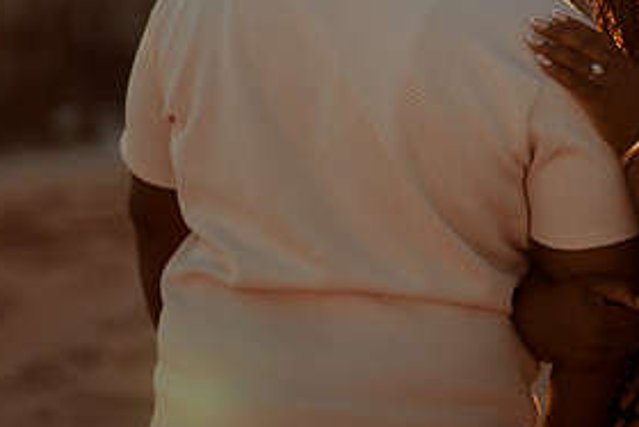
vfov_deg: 11.3
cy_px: 17
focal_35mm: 120
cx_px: 593
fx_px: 2131
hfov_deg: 16.8
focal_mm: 58
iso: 100
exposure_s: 1/5000
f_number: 1.4
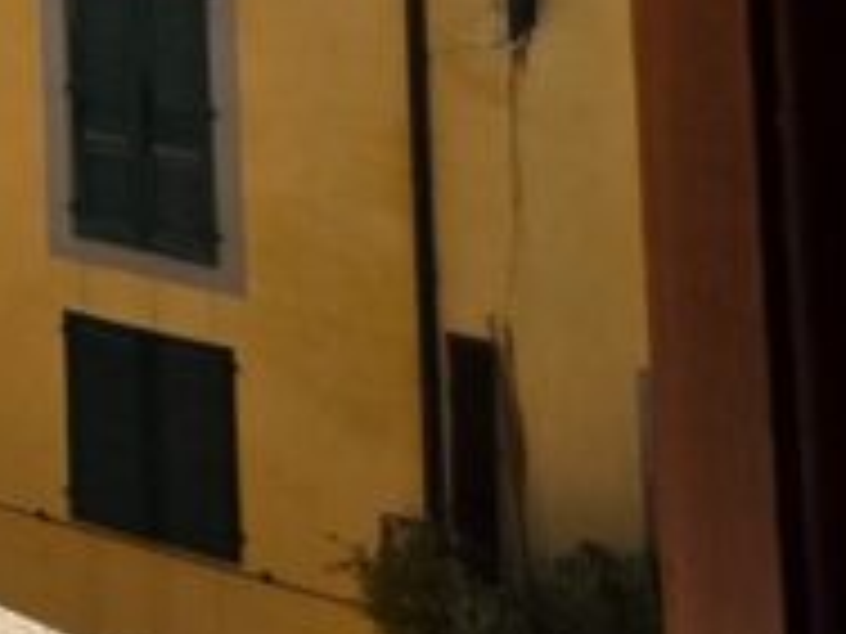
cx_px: -868
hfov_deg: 18.2
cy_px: -886
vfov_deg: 14.3
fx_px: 1686
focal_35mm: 69
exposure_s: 1/2192
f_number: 1.9
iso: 40
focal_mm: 2.2
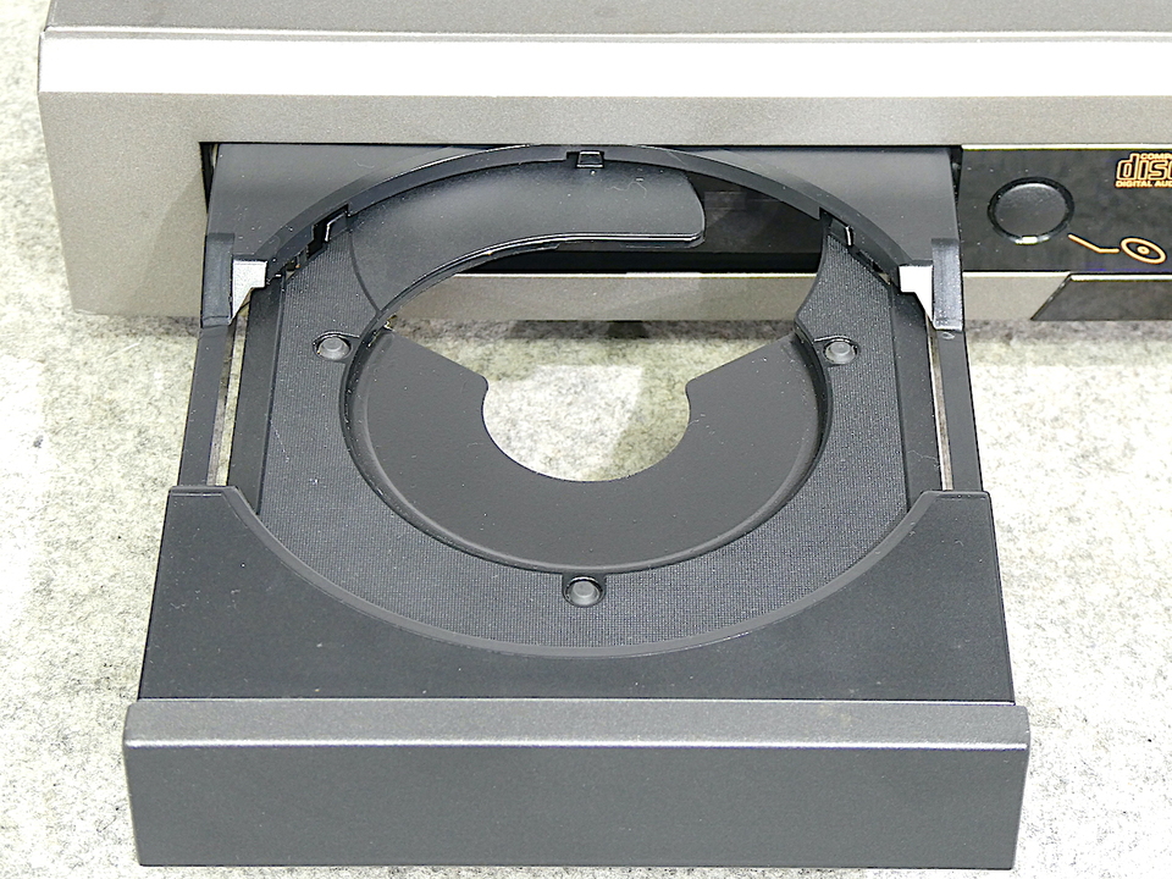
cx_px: 586
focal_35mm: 90
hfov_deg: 21.8
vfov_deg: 16.4
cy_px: 440
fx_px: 3047
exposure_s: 1/1.3
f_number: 4.9
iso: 200
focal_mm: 16.1
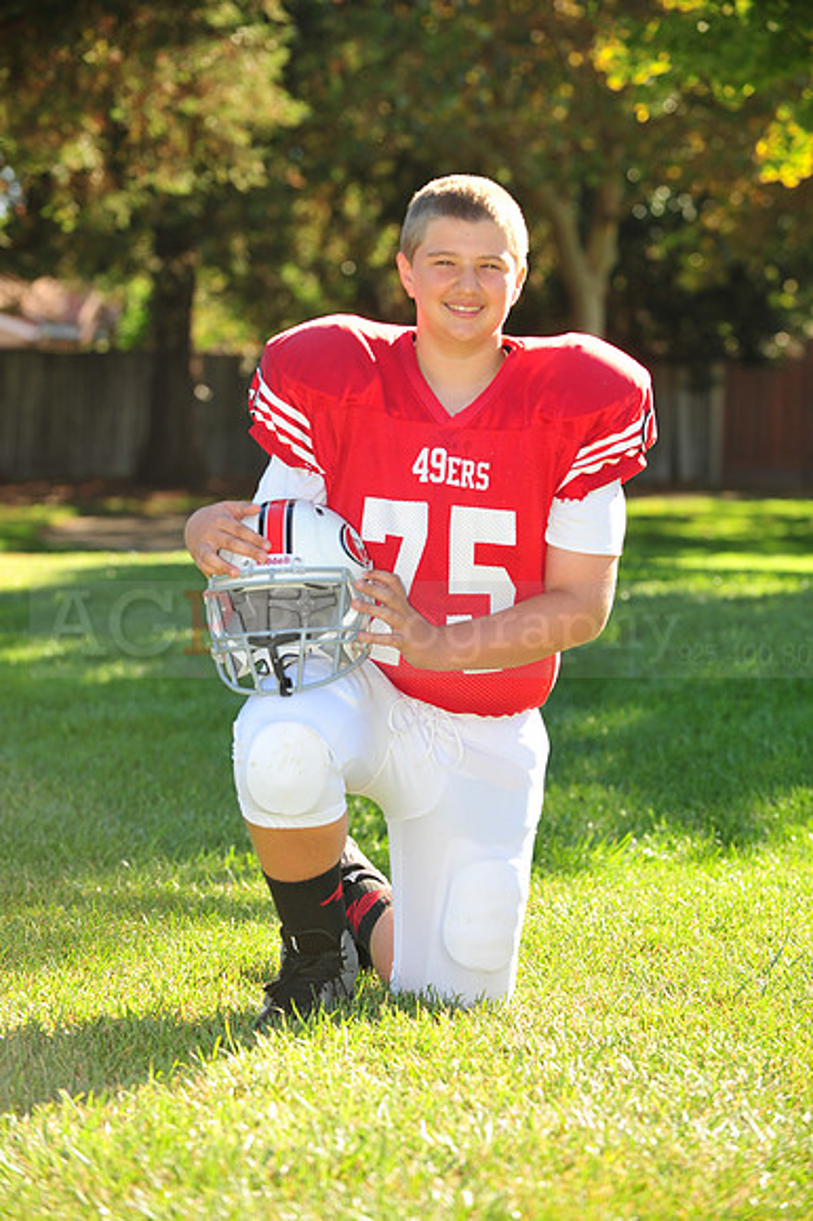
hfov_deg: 11.4
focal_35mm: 120
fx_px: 4070
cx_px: 406
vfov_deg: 17.1
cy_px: 610
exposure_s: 1/320
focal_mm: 120
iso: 200
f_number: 4.5
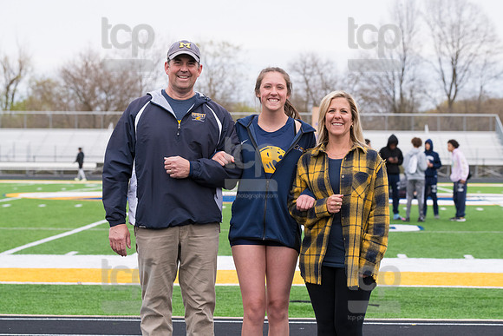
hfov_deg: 20.6
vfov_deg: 13.8
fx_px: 1384
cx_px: 265
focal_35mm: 99
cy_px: 157
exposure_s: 1/2000
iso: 1250
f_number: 5
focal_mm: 92
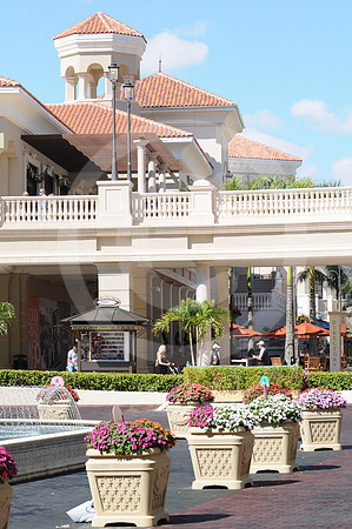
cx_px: 176
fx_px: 1543
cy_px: 264
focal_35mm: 105
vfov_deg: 19.5
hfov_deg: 13.0
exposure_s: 1/1000
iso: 500
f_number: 6.3
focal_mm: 70
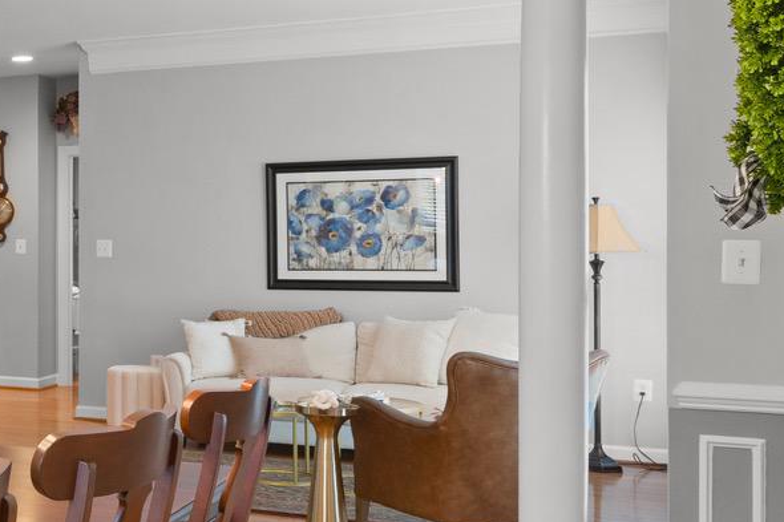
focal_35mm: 59
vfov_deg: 23.0
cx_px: -211
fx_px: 1284
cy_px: 245
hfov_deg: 28.4
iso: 800
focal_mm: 17
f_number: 8
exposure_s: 1/5
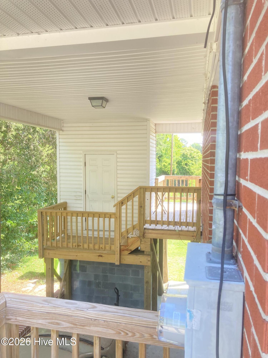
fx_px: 289
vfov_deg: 63.4
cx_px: 134
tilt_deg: -3.9
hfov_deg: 49.7
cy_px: 179
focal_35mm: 28
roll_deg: -1.4
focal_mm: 3.99
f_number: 1.8
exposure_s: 1/121
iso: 40
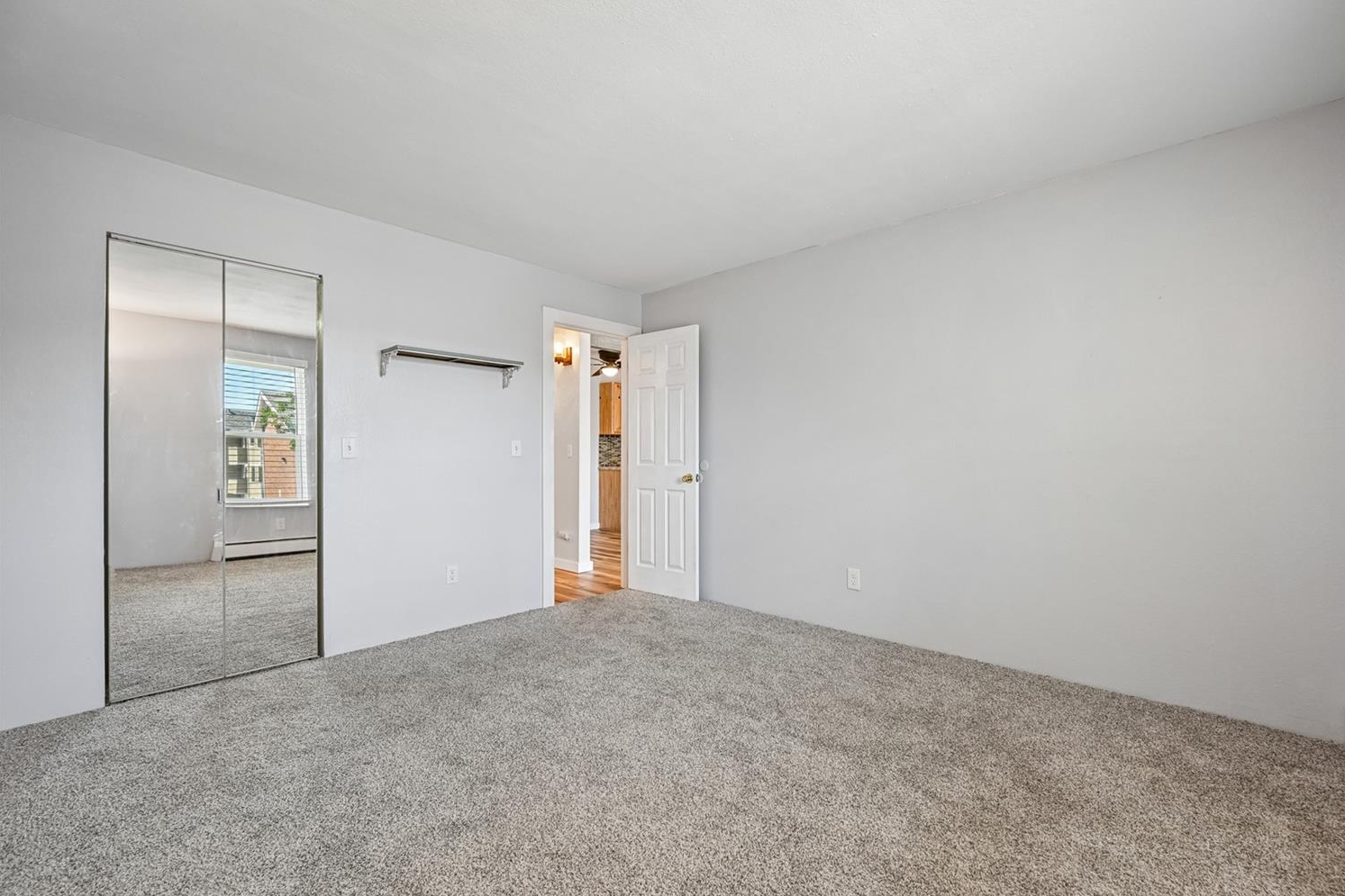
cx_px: 719
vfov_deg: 77.3
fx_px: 560
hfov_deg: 100.2
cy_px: 452
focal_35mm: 15
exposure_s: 1/15
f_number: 8
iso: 280
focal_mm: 14
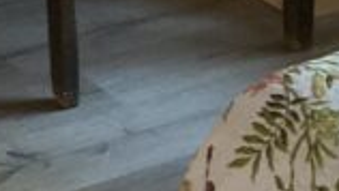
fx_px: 1780
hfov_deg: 10.8
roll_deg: -0.1
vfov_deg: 5.6
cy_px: -457
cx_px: 6
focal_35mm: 198
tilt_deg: -8.3
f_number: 1.8
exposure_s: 1/60
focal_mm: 3.99
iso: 200
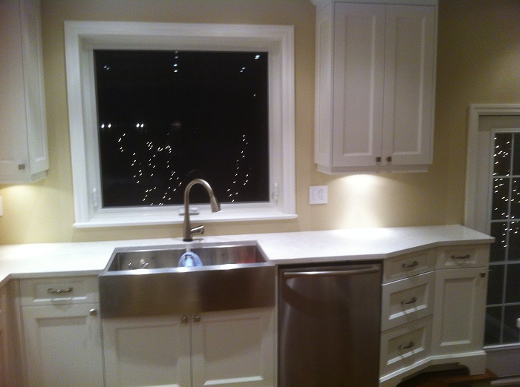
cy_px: 194
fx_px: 525
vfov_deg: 40.6
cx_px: 260
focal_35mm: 35
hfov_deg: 52.7
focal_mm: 3.85
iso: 125
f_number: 2.8
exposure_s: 1/15
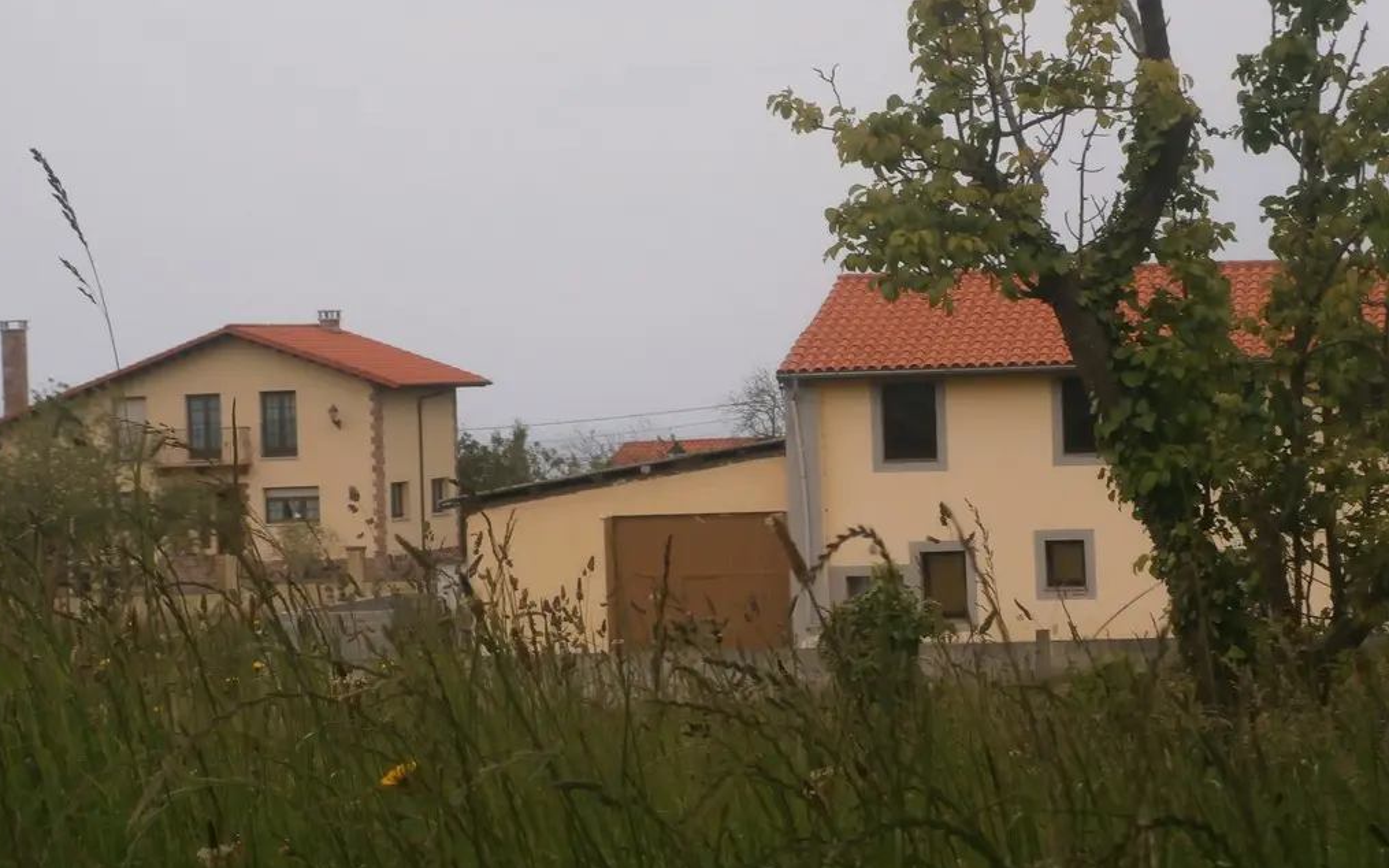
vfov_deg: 12.1
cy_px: 413
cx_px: 690
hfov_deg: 19.3
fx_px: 4088
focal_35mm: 108
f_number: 5.4
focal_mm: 17.8
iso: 80
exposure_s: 1/500
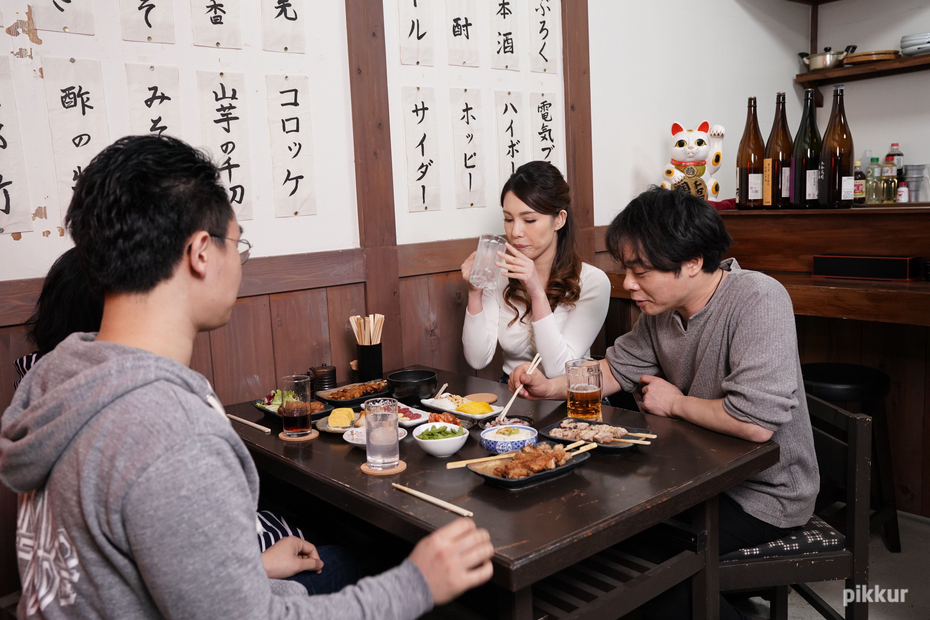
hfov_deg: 60.3
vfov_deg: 42.3
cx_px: 465
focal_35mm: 31
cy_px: 310
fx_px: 801
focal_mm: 31
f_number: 4.5
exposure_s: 1/100
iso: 2500
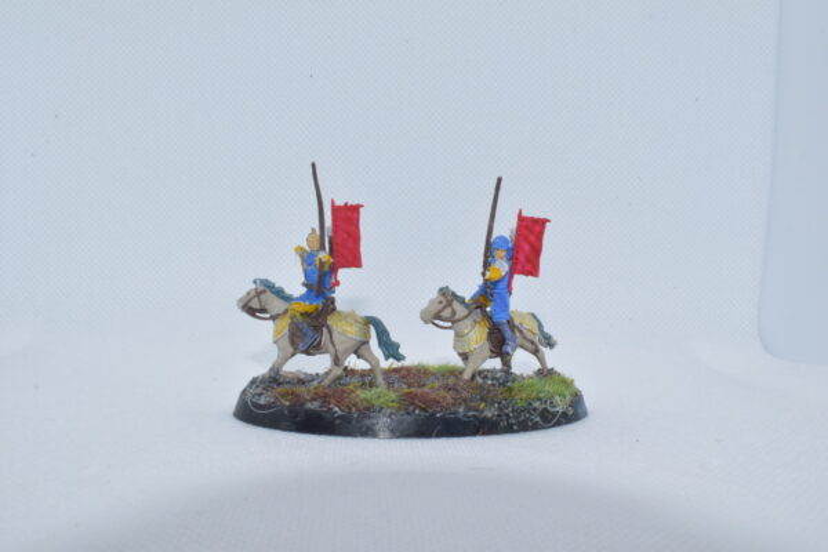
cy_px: 276
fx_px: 828
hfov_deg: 53.1
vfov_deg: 36.9
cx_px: 414
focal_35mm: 36
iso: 800
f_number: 25
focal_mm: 24
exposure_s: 1/125
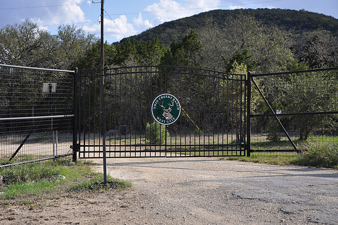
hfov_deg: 28.1
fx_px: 675
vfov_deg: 18.9
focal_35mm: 72
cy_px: 112
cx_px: 169
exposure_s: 1/160
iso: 200
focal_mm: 48
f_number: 6.3
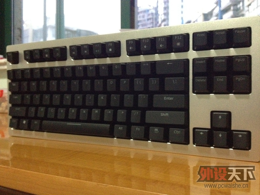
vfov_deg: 40.7
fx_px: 263
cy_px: 98
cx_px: 130
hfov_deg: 52.6
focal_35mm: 35
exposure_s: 1/17
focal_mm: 4.28
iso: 800
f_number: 2.4
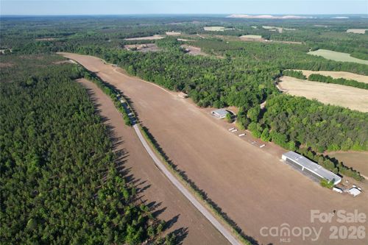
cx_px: 184
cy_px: 122
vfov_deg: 57.2
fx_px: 225
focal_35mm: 22
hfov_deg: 78.6
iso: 110
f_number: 2.8
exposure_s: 1/1250
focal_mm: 8.38
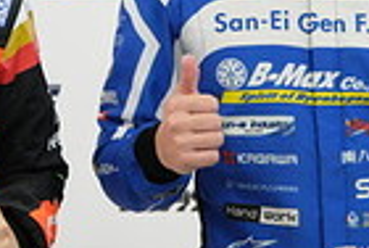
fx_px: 1541
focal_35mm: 150
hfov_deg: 13.1
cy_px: 63
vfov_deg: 9.2
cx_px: -124
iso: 500
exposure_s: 1/100
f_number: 2.8
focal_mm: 26.2
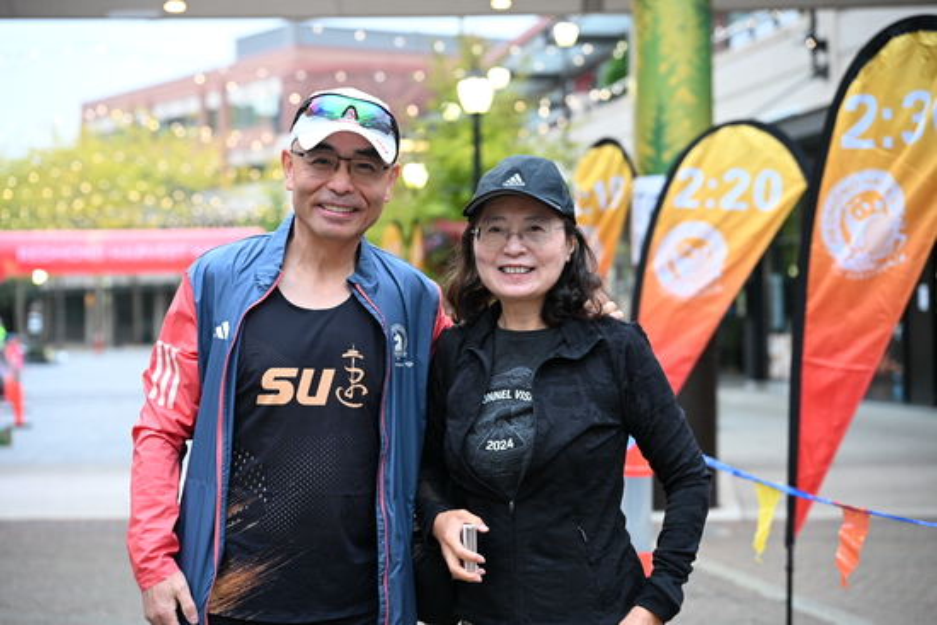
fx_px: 1952
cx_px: 468
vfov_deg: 18.2
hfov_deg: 27.0
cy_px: 312
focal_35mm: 75
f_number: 4
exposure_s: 1/200
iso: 3200
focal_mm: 75
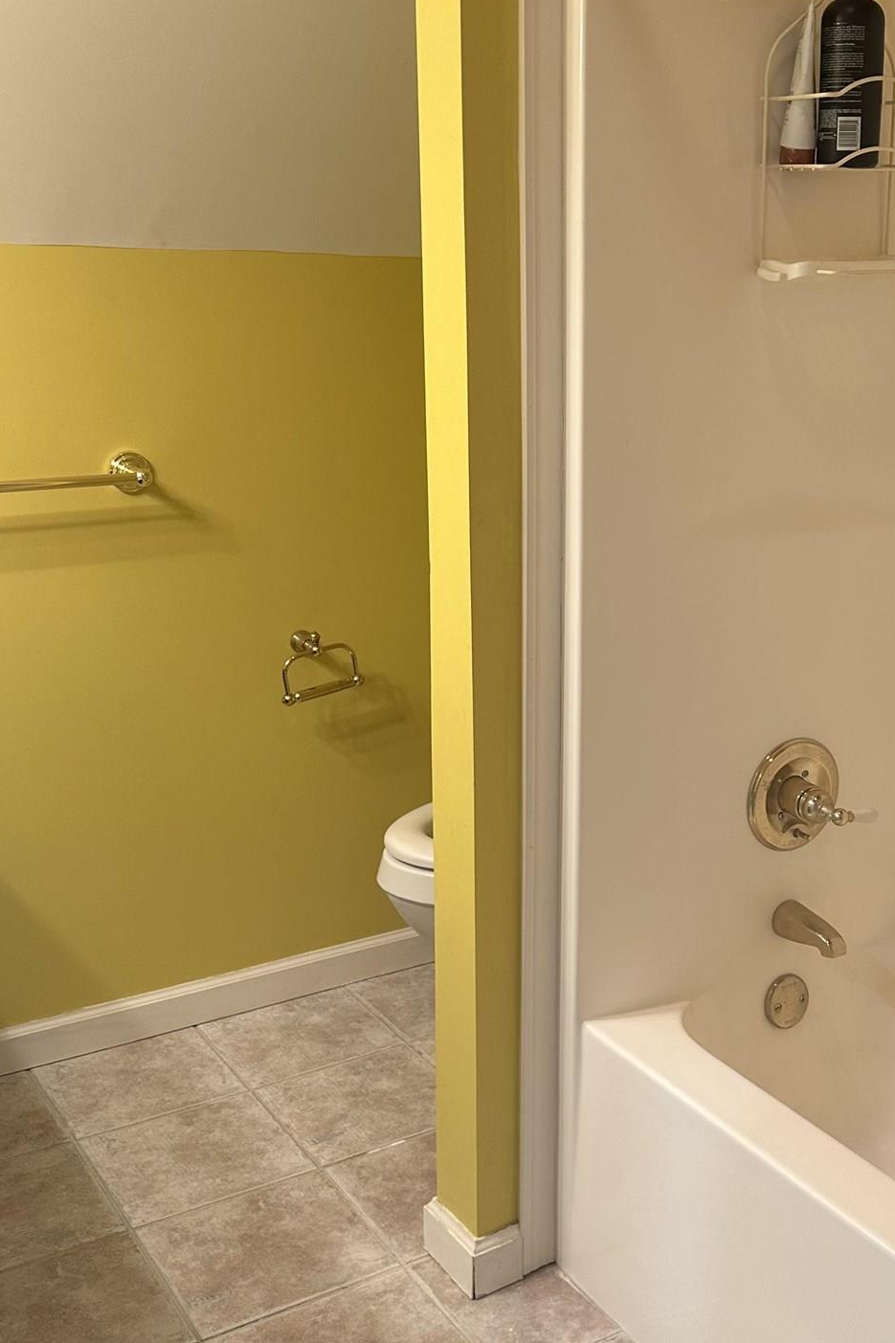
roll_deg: -2.0
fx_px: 1529
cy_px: 677
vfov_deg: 47.4
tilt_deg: -13.8
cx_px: 672
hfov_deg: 32.0
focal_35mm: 41
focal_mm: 6.86
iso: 125
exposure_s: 1/60
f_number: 1.78
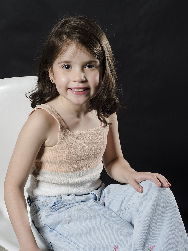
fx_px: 601
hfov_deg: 17.8
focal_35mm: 83
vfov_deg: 23.6
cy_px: 137
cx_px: 95
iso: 200
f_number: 9
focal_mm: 50
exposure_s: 1/125
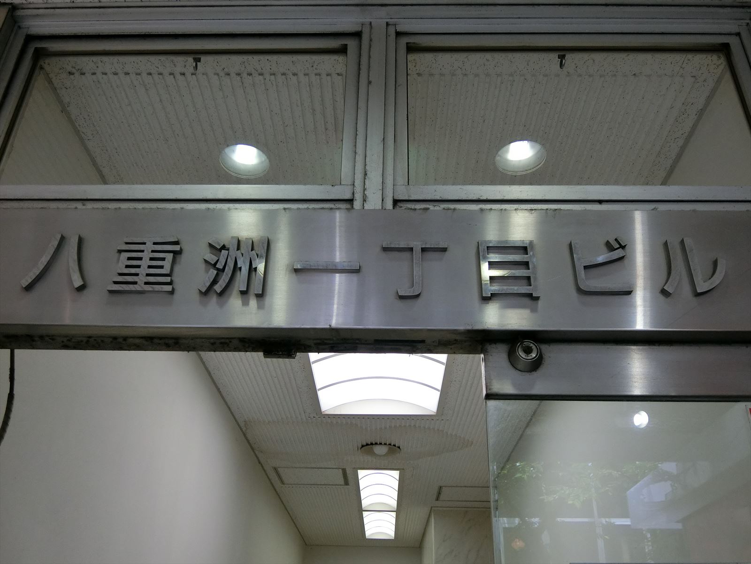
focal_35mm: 34
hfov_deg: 54.0
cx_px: 376
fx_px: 738
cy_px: 282
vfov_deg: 41.8
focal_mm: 7.2
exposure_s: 1/125
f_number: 3.4
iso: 400
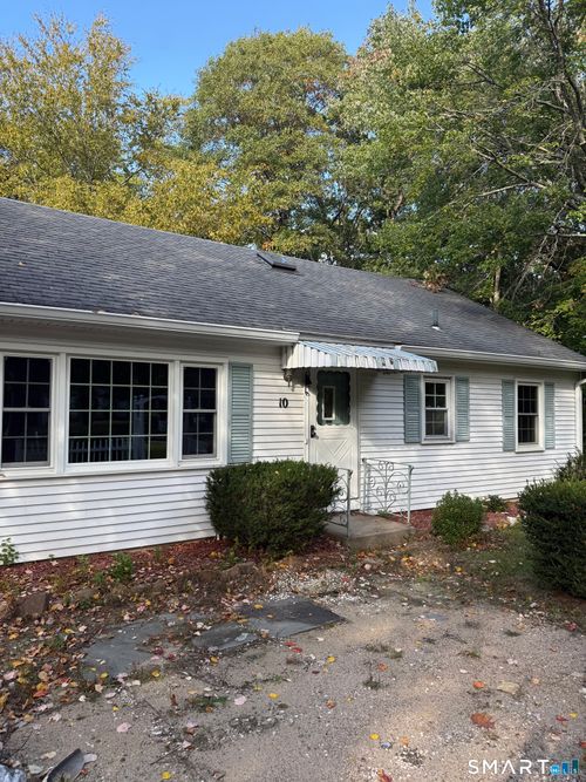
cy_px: 391
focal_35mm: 24
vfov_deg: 71.6
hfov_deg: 56.8
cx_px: 293
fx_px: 542
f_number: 1.78
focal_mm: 6.76
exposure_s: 1/440
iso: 100
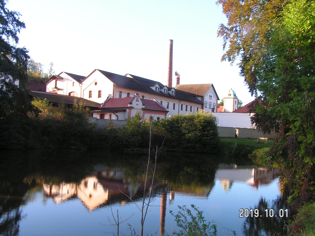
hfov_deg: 49.0
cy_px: 118
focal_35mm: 38
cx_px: 158
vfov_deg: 37.7
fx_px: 346
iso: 50
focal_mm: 6.3
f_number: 5.6
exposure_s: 1/50
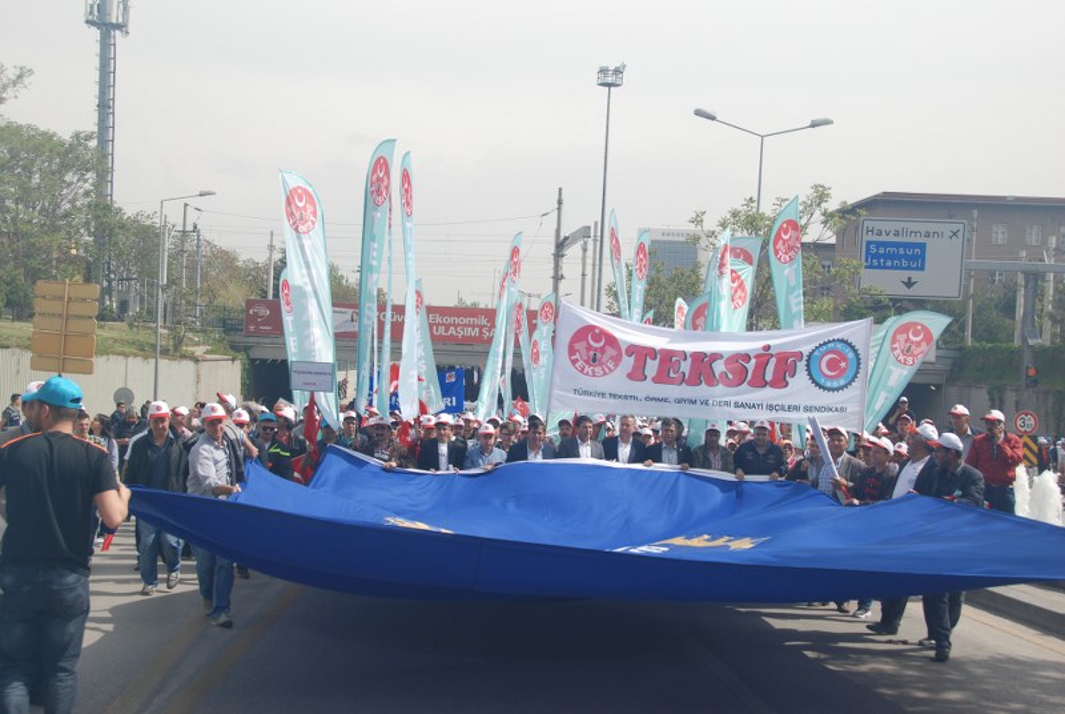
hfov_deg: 41.1
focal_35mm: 48
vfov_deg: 28.2
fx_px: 1422
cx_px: 532
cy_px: 357
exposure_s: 1/250
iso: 100
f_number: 8
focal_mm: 32
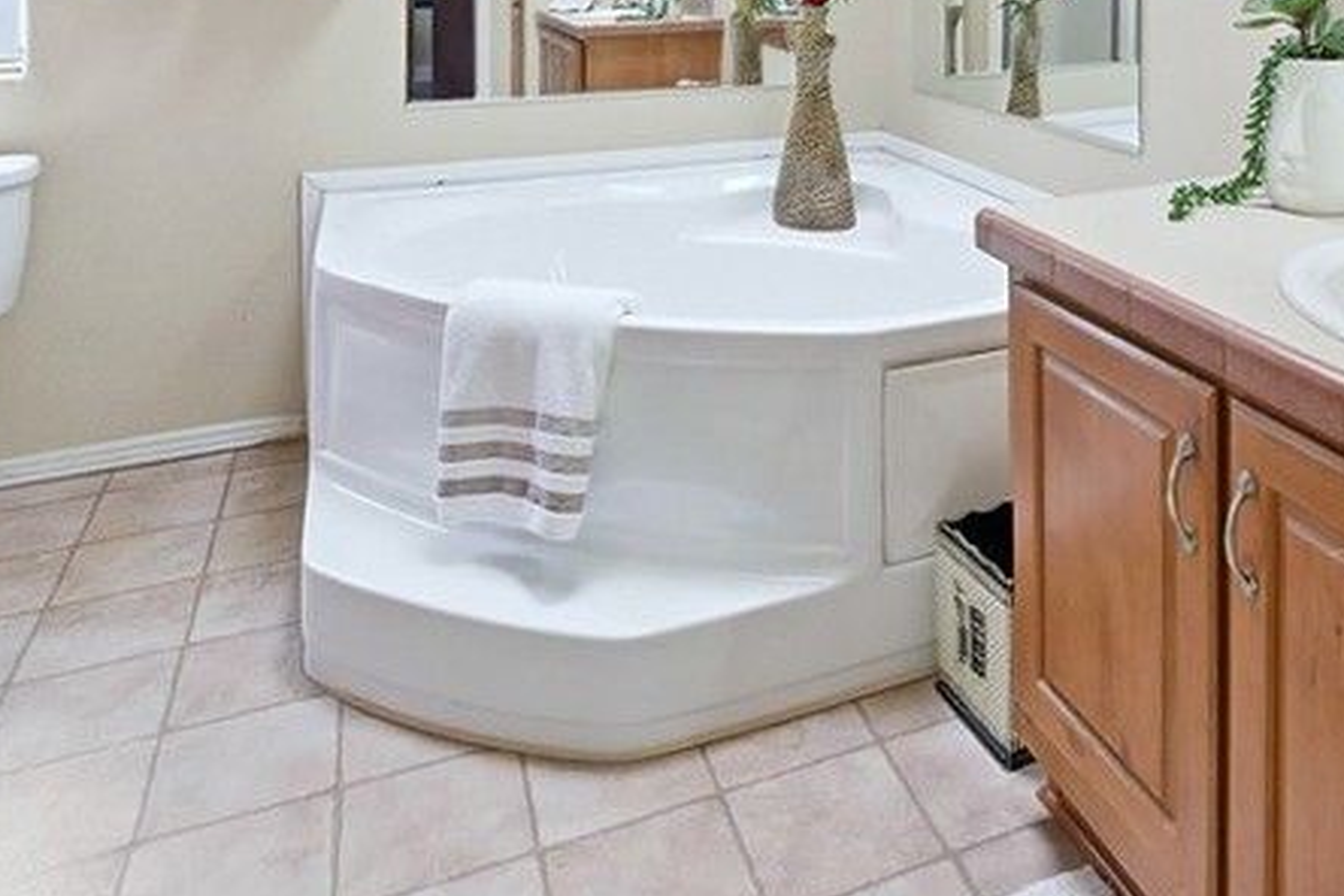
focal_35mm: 30
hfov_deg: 59.2
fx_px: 1120
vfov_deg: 37.1
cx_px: 981
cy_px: -76
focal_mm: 13
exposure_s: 1/1600
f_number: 5
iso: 1000
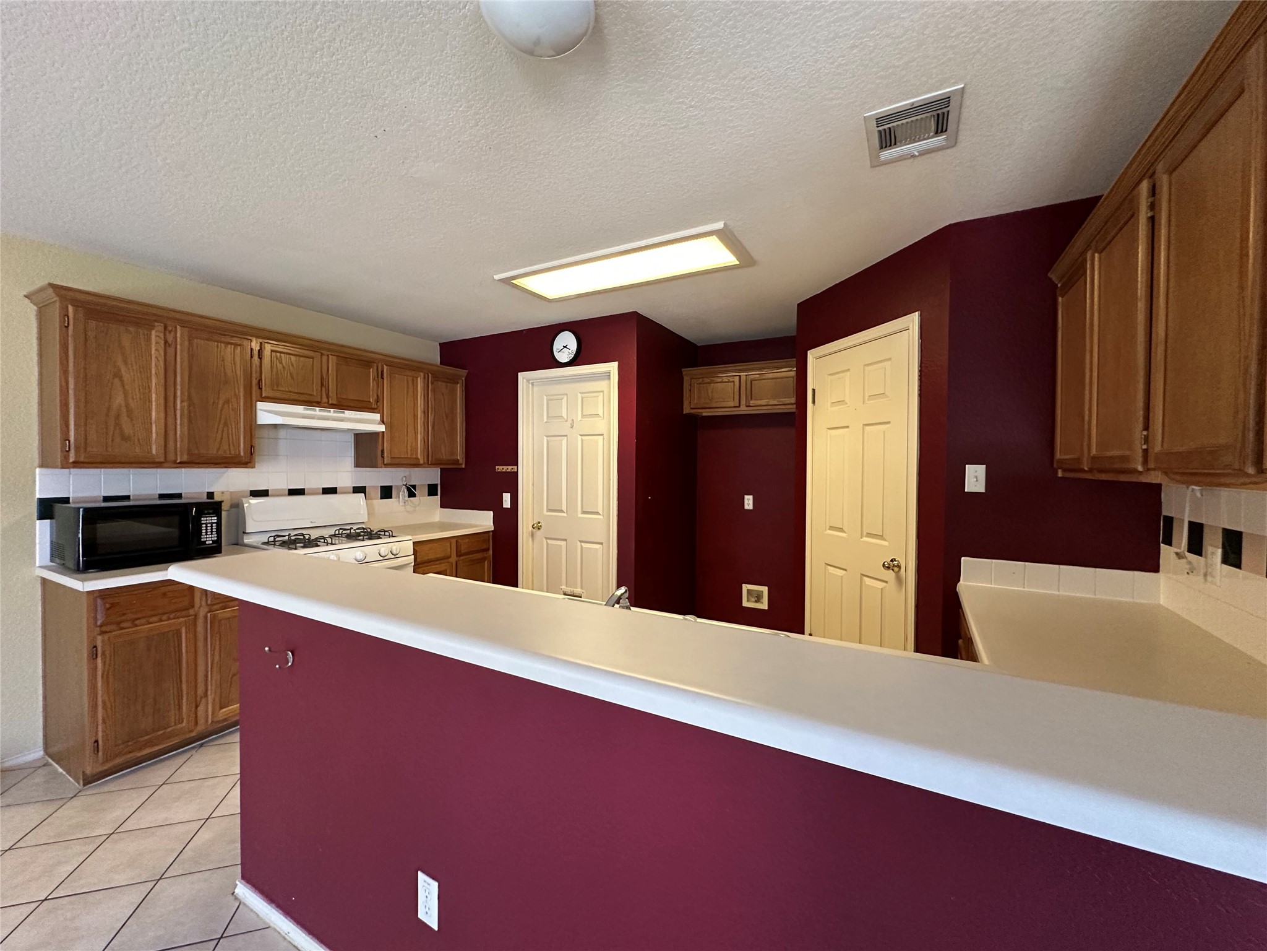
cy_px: 476
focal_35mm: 14
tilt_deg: -0.9
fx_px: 512
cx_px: 634
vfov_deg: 85.7
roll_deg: -0.6
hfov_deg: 102.1
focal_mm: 2.22
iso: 320
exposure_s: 1/60
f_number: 2.2
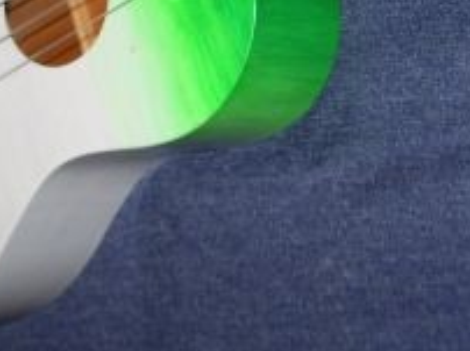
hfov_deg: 17.6
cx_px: 384
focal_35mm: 111
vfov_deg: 12.8
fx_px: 1505
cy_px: -114
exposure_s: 1/40
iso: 80
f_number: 4.3
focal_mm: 5.8
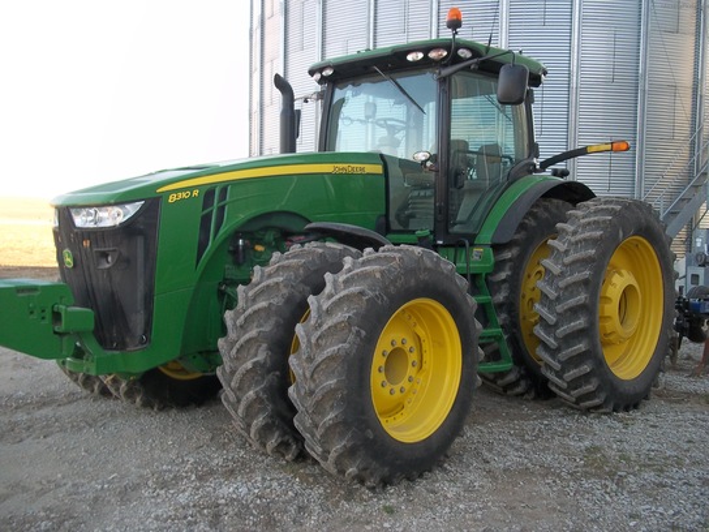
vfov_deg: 39.7
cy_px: 266
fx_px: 737
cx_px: 354
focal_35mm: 36
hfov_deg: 51.4
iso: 80
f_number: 3.1
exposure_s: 1/100
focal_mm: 6.5
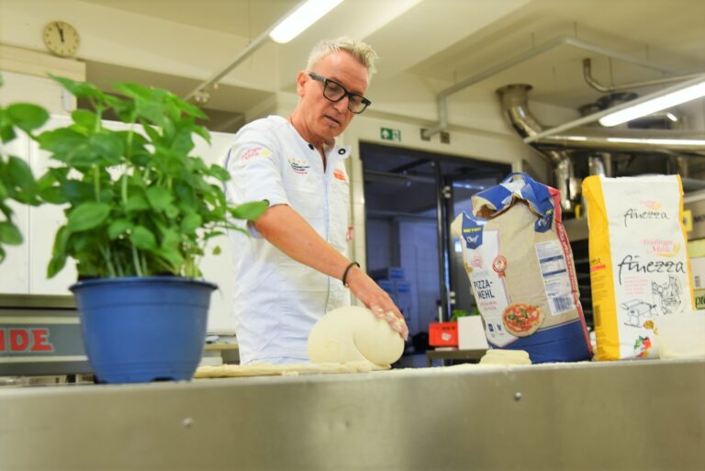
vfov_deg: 41.2
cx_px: 352
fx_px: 627
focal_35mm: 32
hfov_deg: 58.7
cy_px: 236
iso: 560
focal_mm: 32
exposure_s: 1/60
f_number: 4
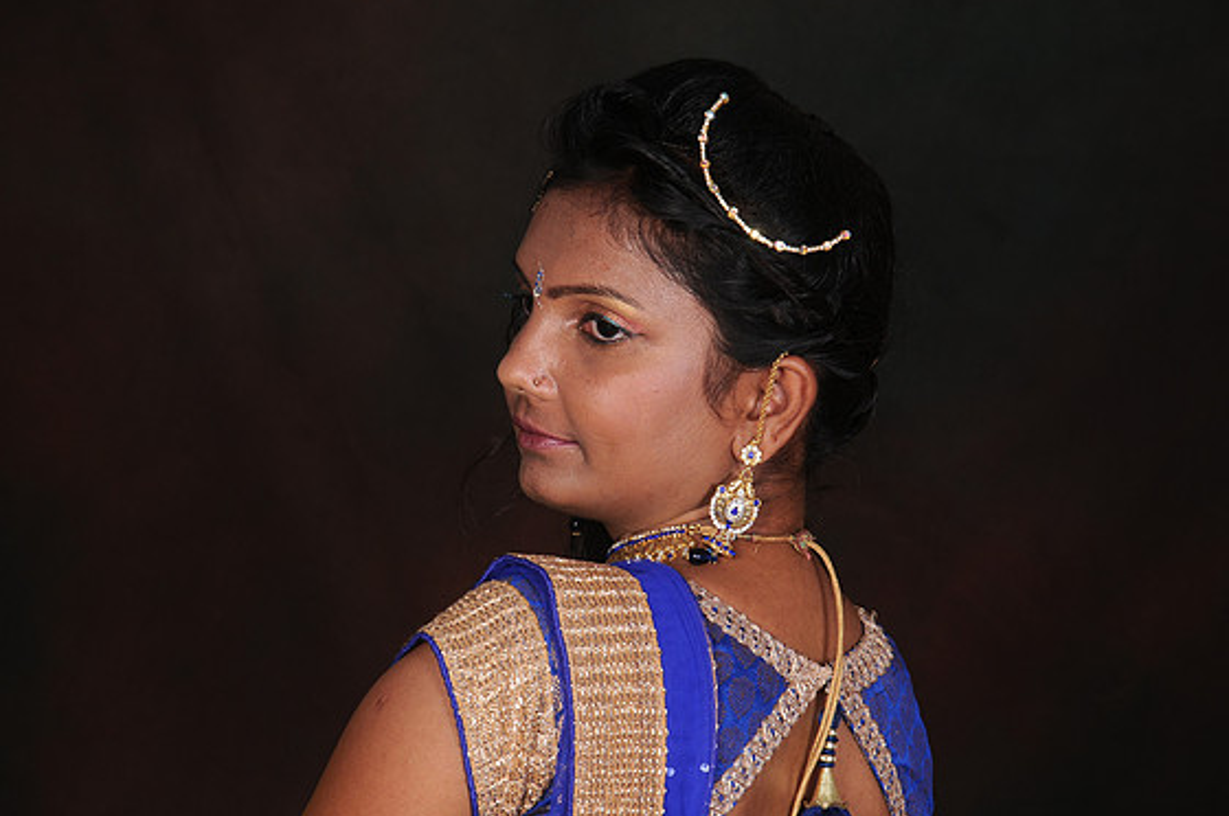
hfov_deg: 14.4
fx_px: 4876
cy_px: 413
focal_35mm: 143
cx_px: 619
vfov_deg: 9.6
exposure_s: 1/125
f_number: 10
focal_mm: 92
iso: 200
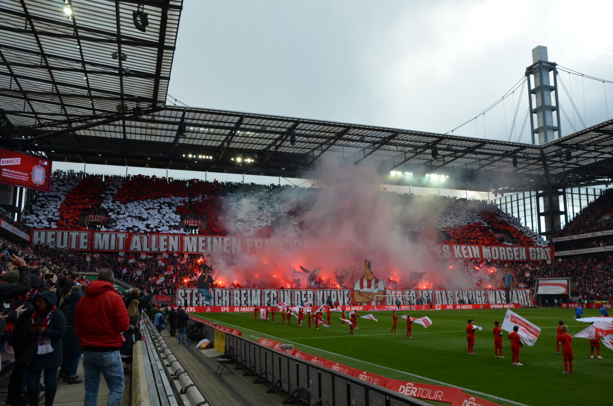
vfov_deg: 41.5
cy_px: 203
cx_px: 306
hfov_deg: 59.6
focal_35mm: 32
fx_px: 535
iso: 200
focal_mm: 21
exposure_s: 1/250
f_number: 8
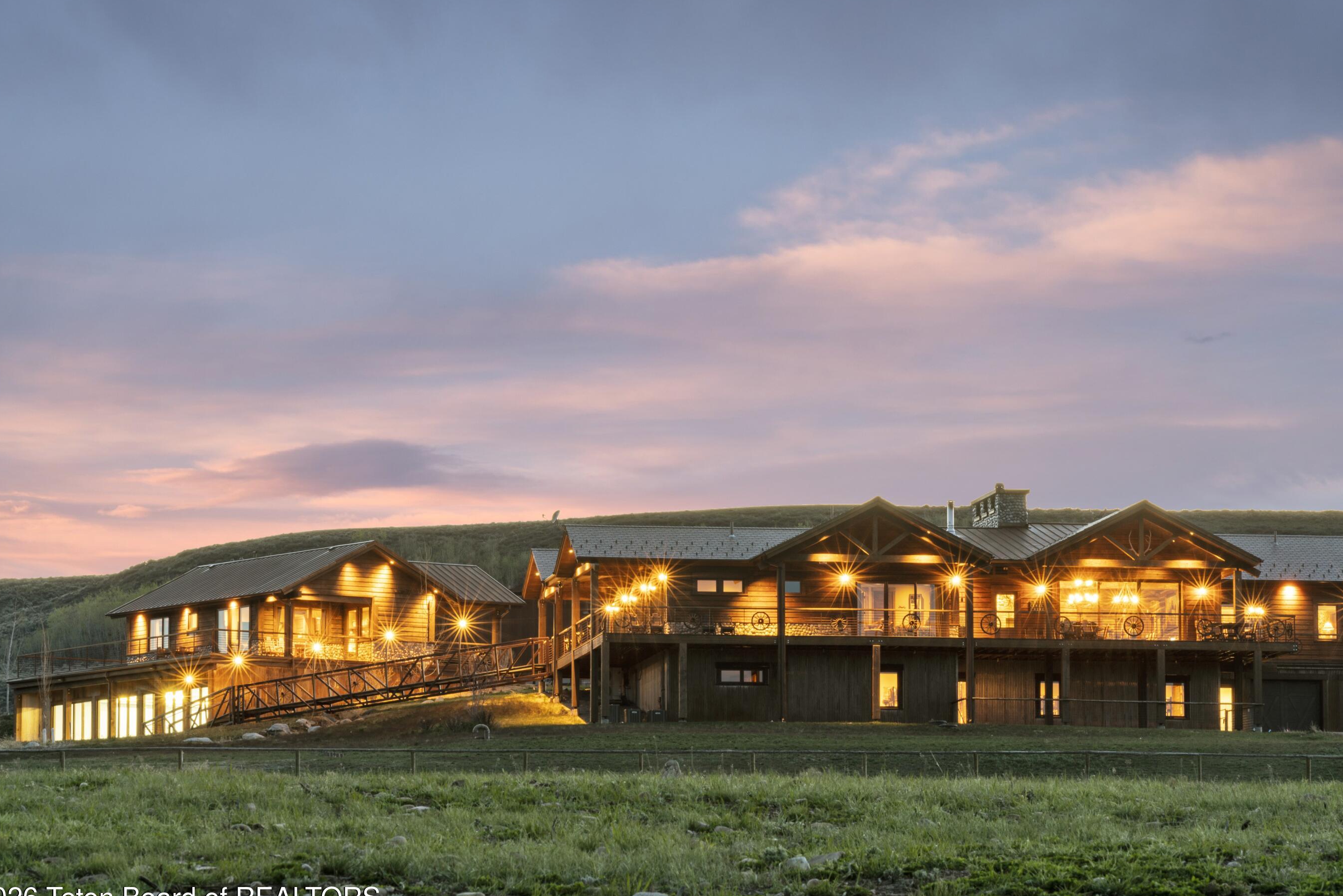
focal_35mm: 167
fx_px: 6230
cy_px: 445
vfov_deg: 8.2
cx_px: 700
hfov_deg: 12.3
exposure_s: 30
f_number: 22
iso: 50
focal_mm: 150
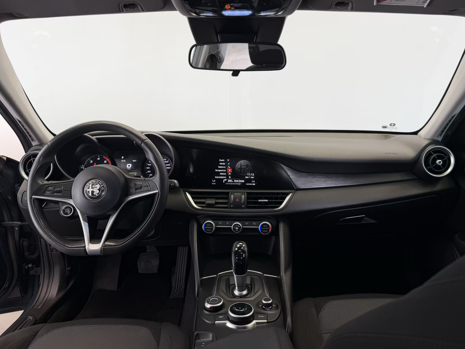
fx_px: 336
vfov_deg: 54.9
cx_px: 242
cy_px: 170
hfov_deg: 69.4
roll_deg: +0.1
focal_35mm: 25
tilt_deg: -12.3
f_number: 1.78
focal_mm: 6.76
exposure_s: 1/121
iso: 64
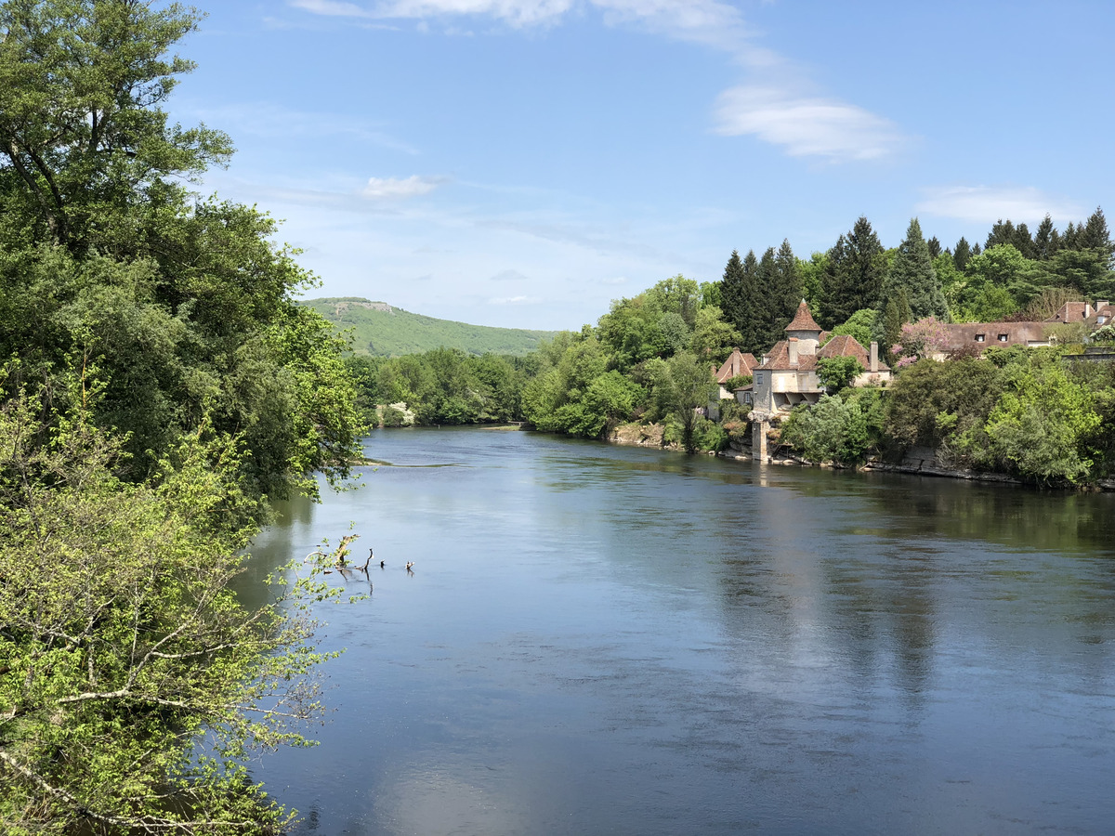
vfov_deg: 28.0
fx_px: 1675
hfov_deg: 36.8
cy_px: 418
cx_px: 558
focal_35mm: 52
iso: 16
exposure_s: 1/979
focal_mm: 6
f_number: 2.4
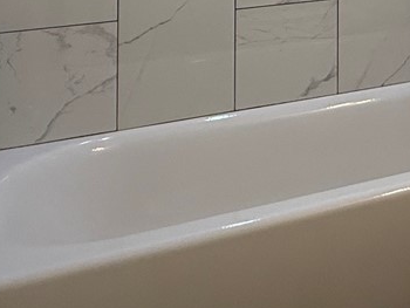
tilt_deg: +1.6
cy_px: -173
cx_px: 552
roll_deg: +0.4
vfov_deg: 19.5
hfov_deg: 25.4
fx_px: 759
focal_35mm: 64
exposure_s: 1/120
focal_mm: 2.22
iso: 100
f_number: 2.2
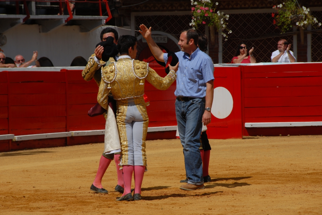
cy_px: 108
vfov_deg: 5.4
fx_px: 2283
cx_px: 161
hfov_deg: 8.1
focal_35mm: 255
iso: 100
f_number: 9.5
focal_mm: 170
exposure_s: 1/350
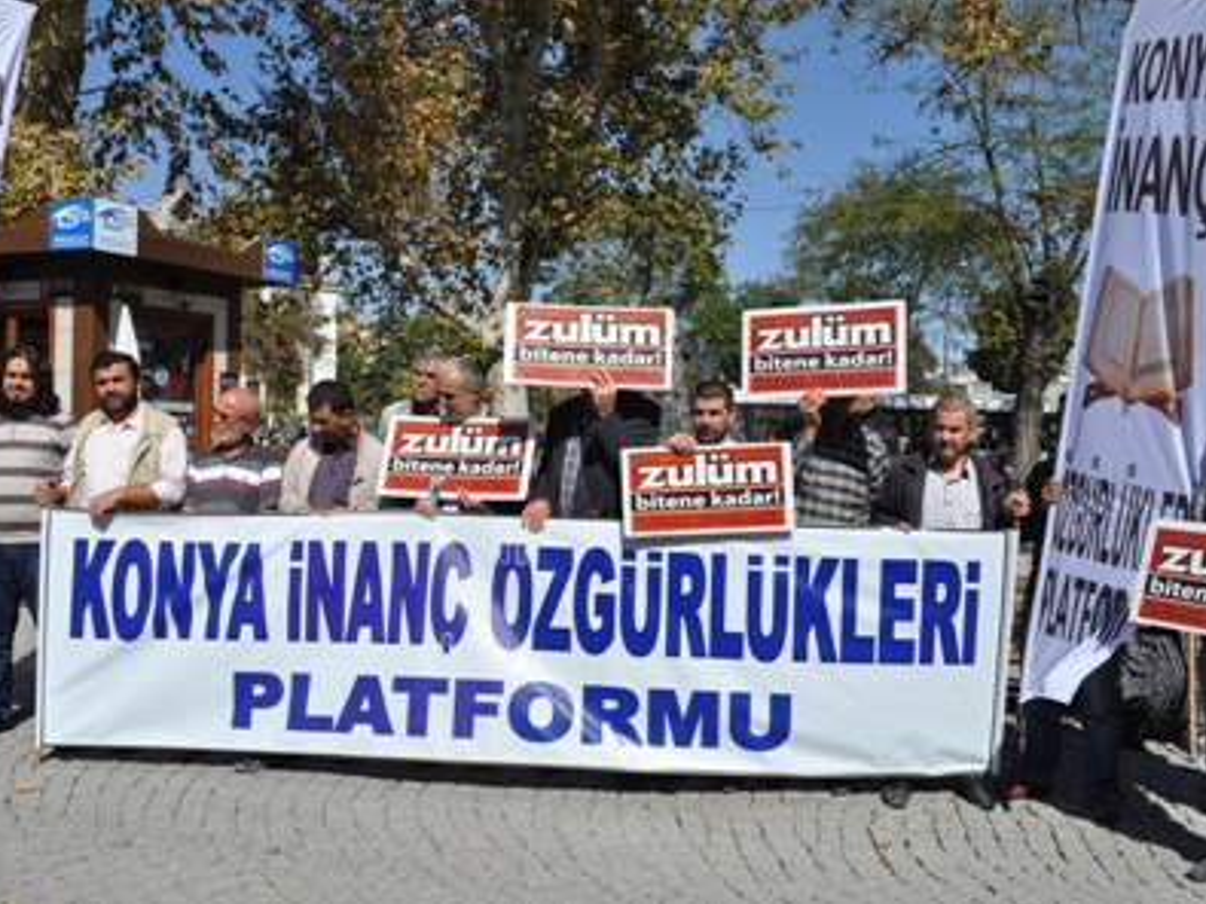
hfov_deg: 51.3
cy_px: 452
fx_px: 1254
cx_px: 650
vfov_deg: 39.6
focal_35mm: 36
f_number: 11
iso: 200
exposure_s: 1/500
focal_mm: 22
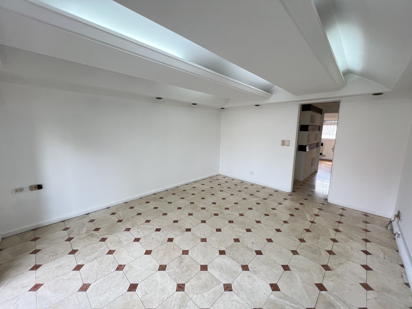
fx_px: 155
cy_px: 154
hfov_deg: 106.2
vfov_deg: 89.9
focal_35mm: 13
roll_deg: -1.4
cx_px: 206
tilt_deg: -9.1
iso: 100
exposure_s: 1/99
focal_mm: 1.57
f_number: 1.8
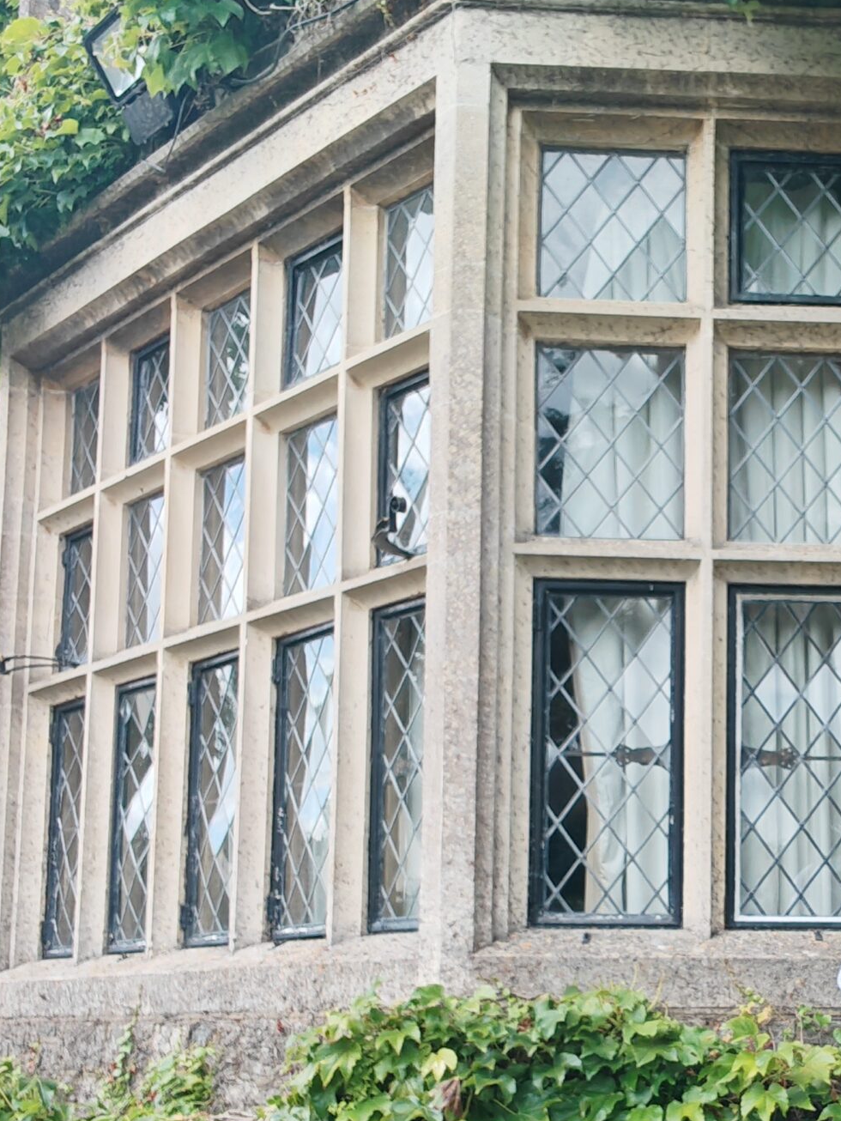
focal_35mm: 49
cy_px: 882
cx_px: 820
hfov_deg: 28.1
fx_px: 1587
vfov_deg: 37.6
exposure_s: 1/310
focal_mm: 2.98
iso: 50
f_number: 2.1
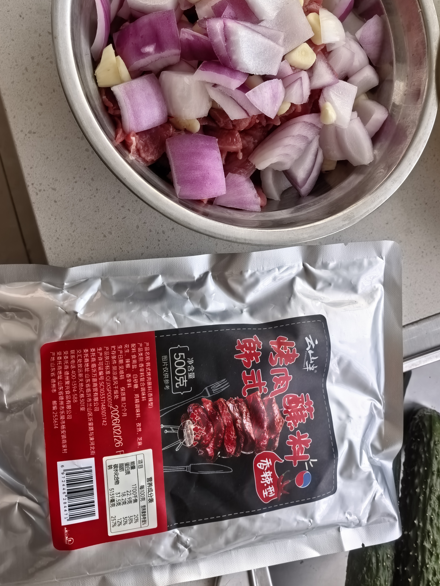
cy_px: 242
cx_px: 210
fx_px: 542
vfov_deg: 56.5
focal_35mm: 32
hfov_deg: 44.2
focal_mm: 6.98
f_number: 4
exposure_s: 1/100
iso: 160
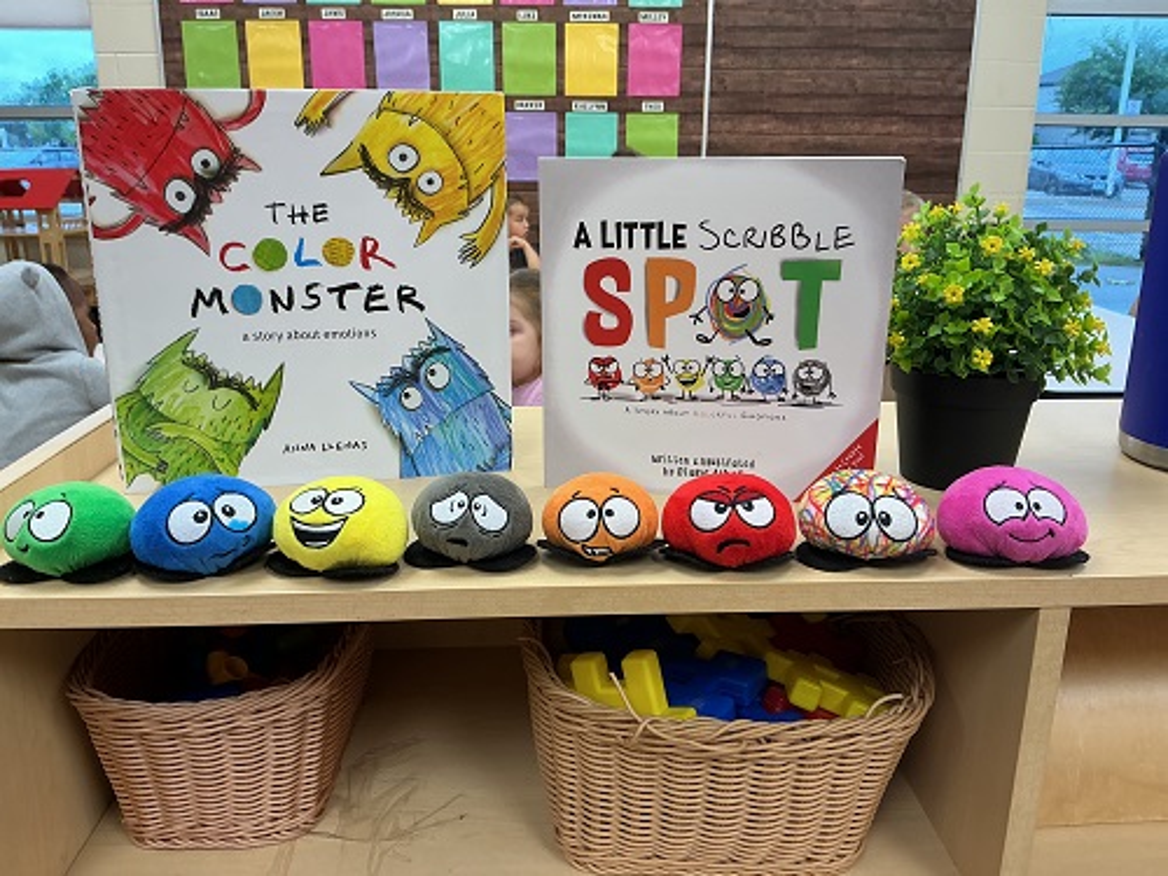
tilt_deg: -16.7
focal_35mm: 29
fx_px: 979
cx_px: 584
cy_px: 438
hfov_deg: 61.7
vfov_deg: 48.2
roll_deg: -0.4
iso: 32
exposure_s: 1/60
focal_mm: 3
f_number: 1.8
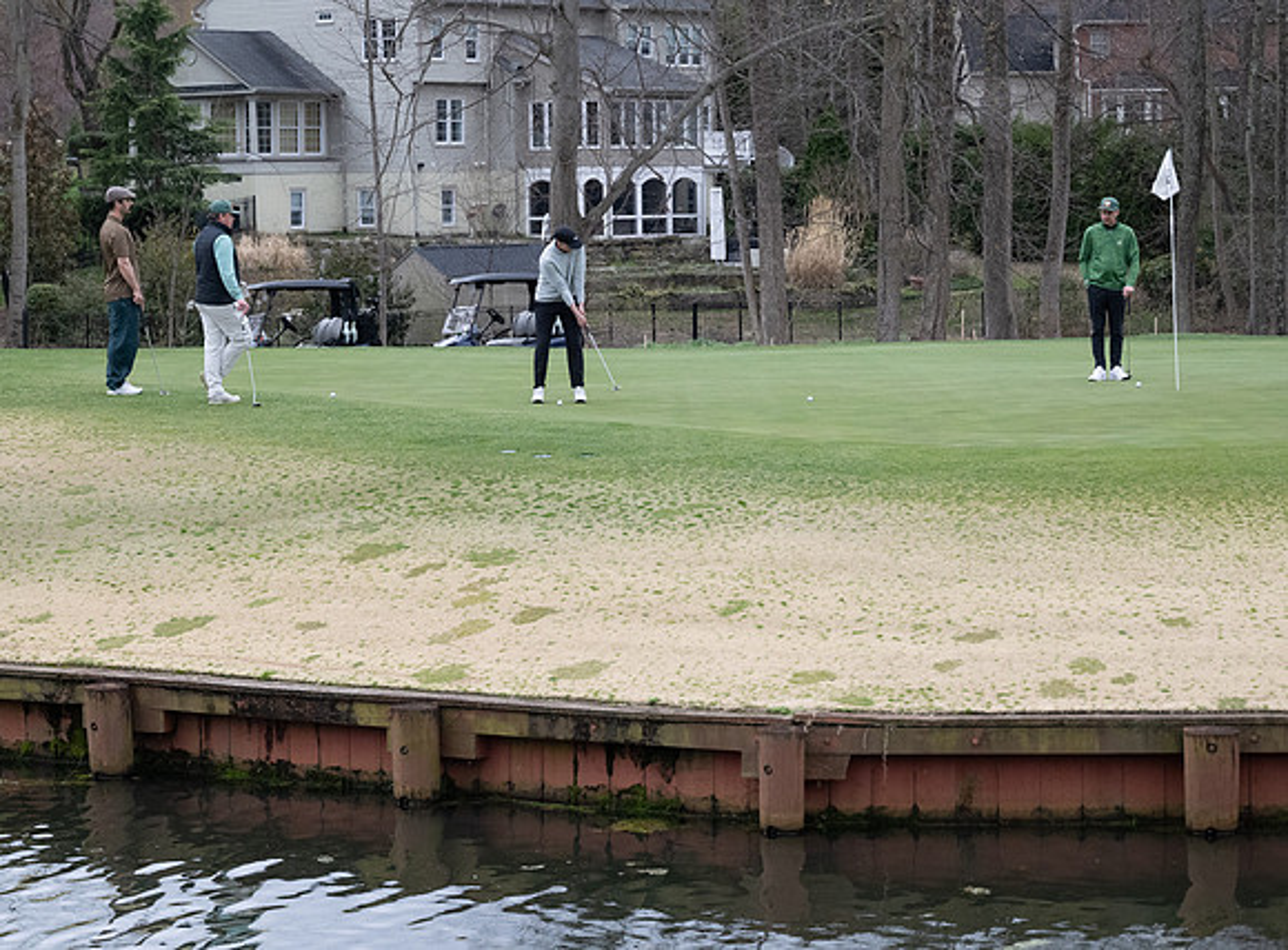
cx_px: 511
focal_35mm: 107
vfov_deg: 13.6
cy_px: 424
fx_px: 3976
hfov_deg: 18.4
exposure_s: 1/3200
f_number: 3.2
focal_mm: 75
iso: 2200
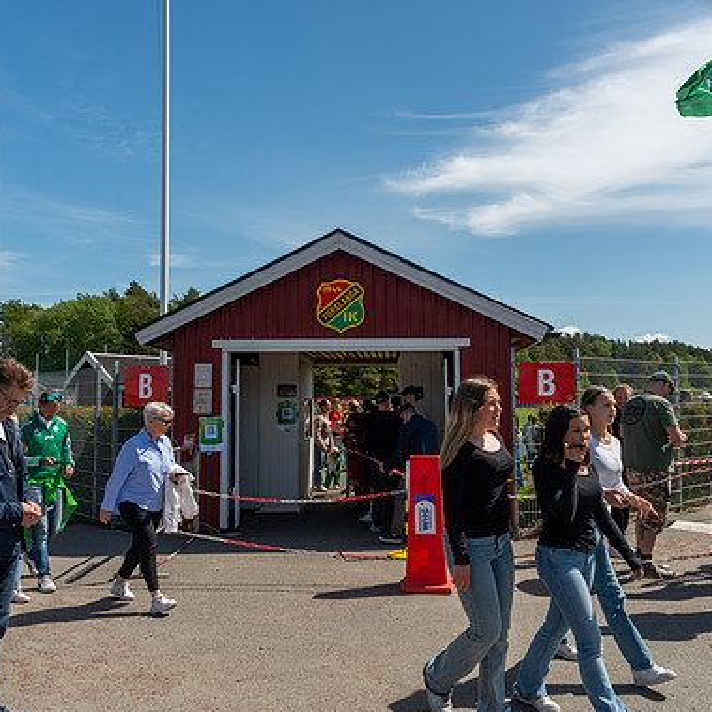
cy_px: 362
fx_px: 745
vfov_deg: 51.1
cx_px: 357
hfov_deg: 51.1
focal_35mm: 32
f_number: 4
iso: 100
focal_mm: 24
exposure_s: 1/800
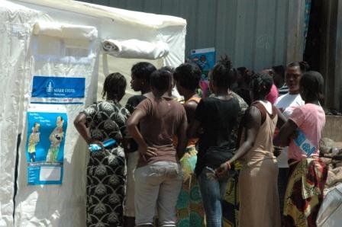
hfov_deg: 15.2
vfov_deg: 10.1
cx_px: 171
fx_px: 1282
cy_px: 114
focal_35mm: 135
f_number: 18
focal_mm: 90
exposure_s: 1/500
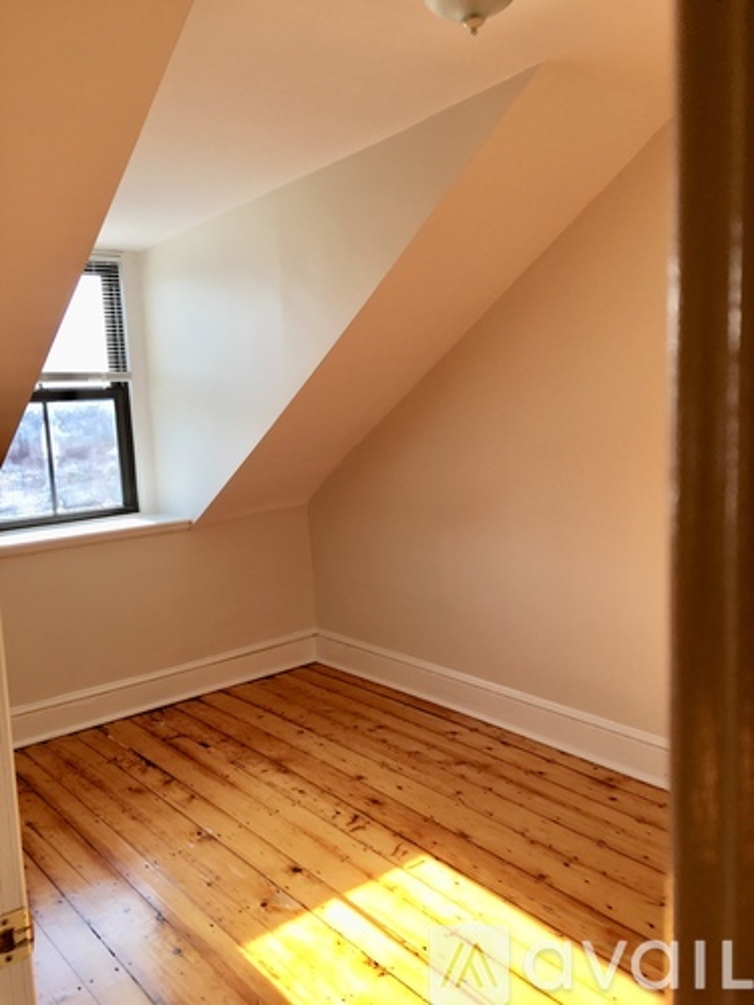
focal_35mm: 29
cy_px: 502
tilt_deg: -4.8
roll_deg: +0.9
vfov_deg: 61.7
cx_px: 377
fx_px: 842
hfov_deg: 48.2
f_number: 2.2
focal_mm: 4.15
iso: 25
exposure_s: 1/178
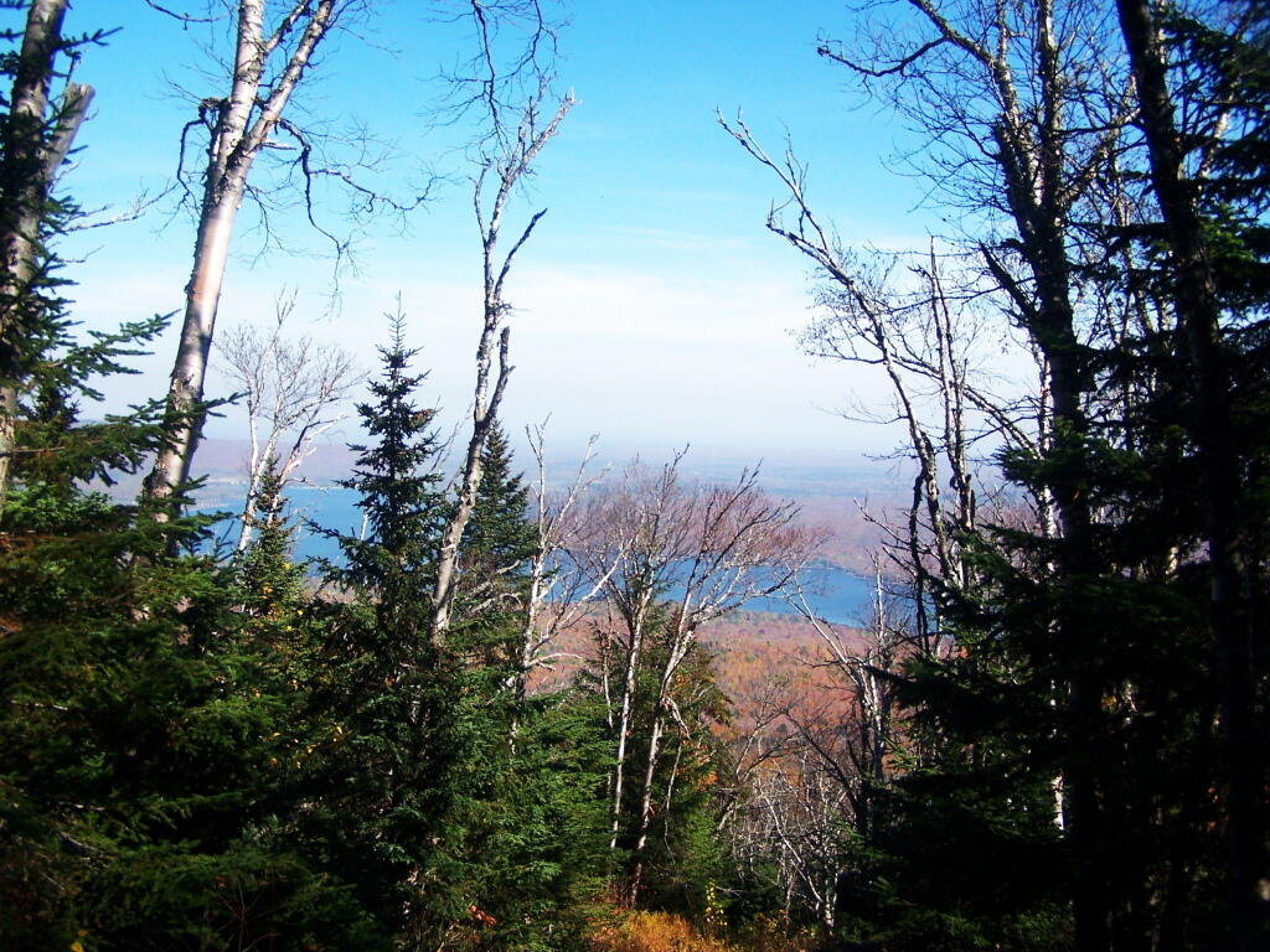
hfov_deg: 49.0
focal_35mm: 38
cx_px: 635
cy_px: 476
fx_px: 1394
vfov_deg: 37.7
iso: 80
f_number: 2.8
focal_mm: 6.3
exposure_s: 1/1000
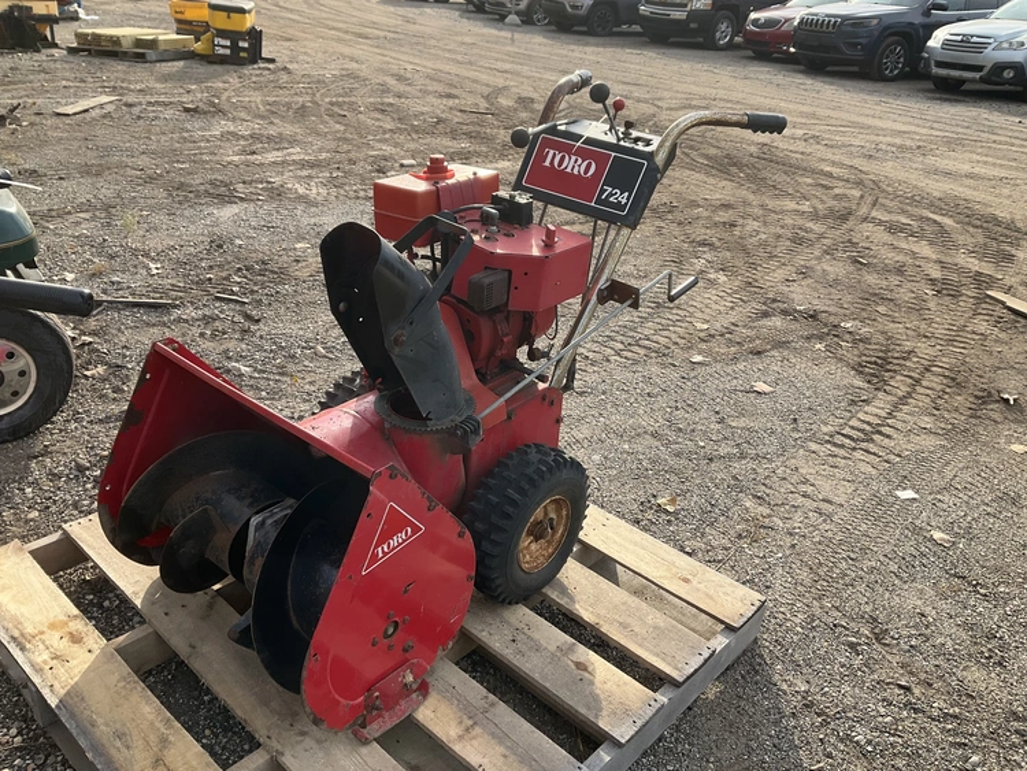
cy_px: 386
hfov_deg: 61.6
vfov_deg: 48.3
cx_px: 514
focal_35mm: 29
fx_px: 861
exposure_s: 1/620
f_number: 1.8
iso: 25
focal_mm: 3
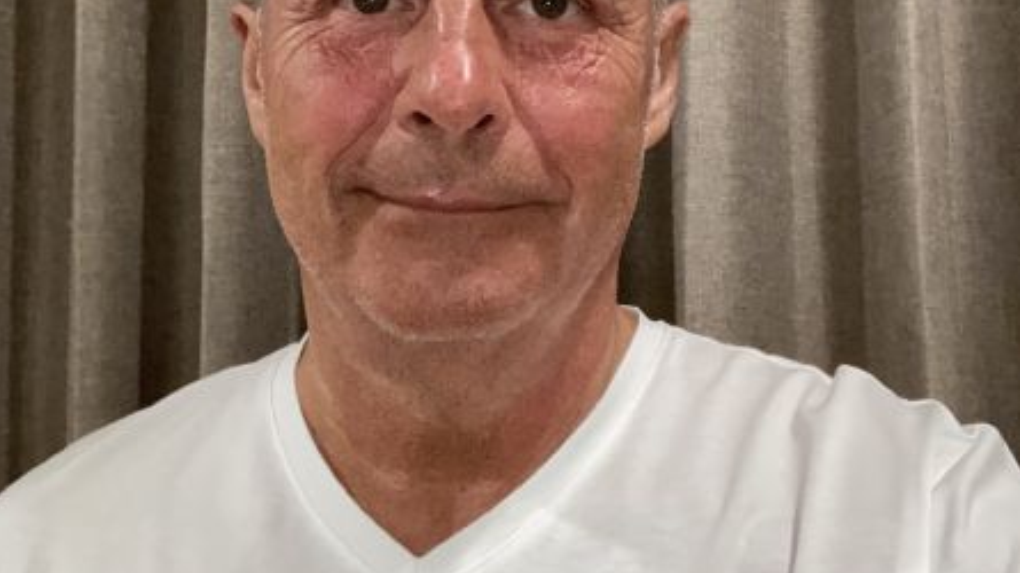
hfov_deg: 43.7
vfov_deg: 25.1
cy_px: 150
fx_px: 1271
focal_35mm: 47
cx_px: 507
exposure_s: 1/35
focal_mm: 2.87
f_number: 2.2
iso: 500
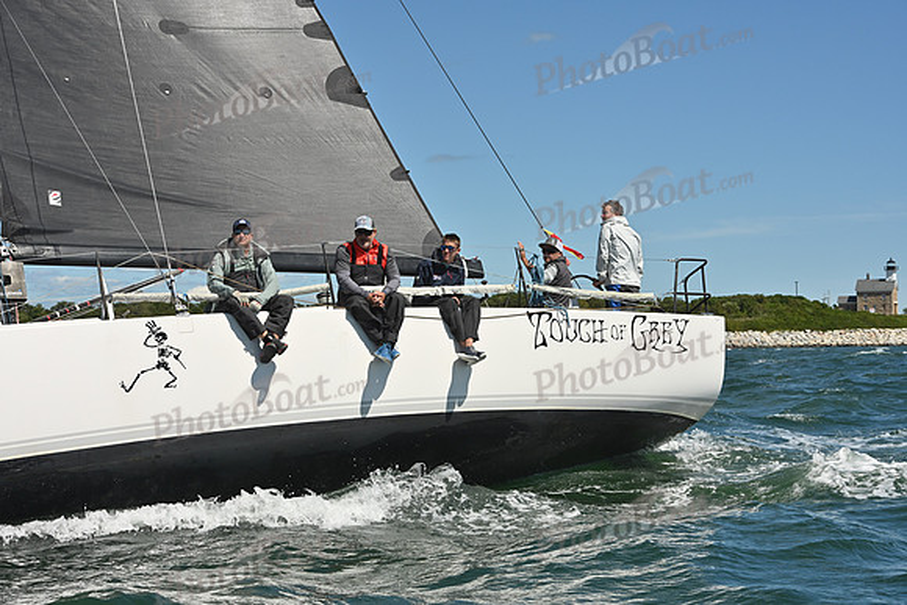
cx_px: 454
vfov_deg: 19.5
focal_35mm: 70
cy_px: 302
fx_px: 1764
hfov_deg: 28.8
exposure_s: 1/1600
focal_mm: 70
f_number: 10
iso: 320
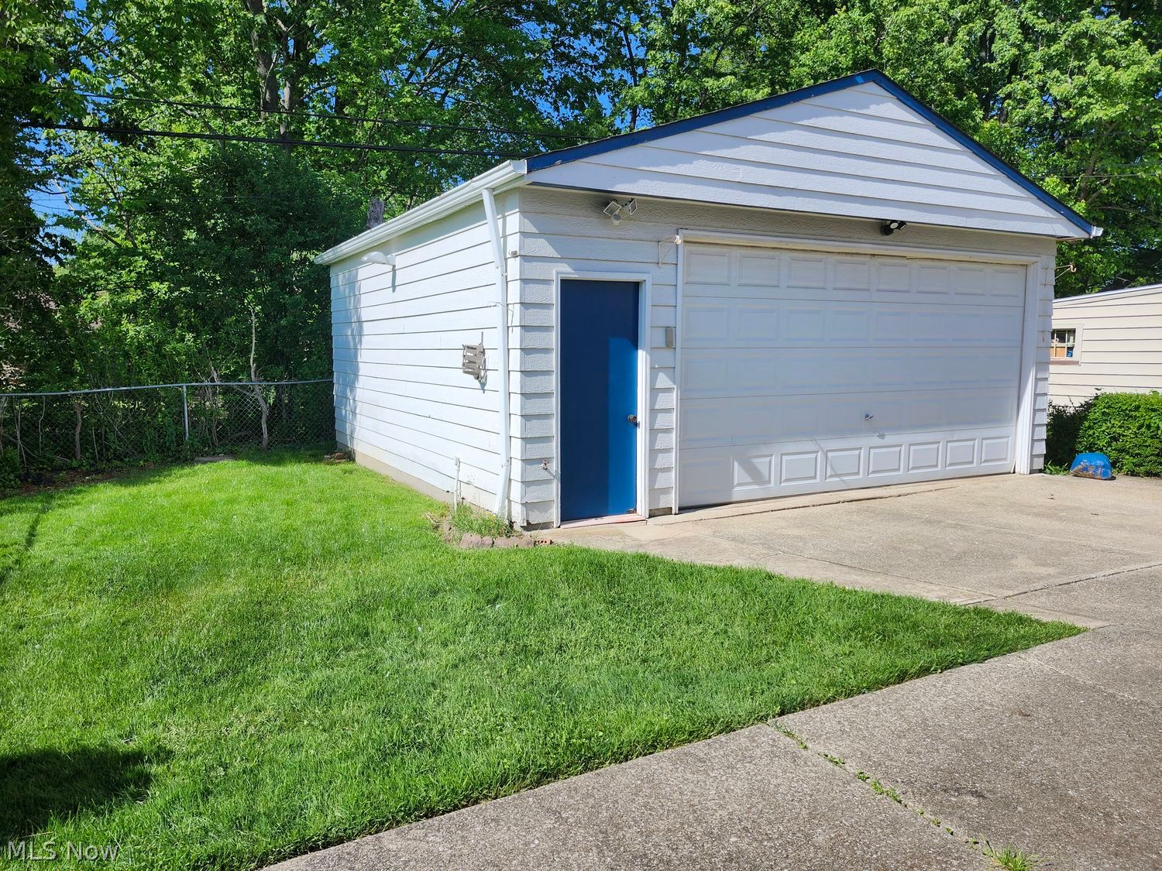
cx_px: 581
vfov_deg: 58.9
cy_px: 436
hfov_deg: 73.9
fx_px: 772
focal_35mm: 23
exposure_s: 1/2010
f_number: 1.8
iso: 25
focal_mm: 5.54
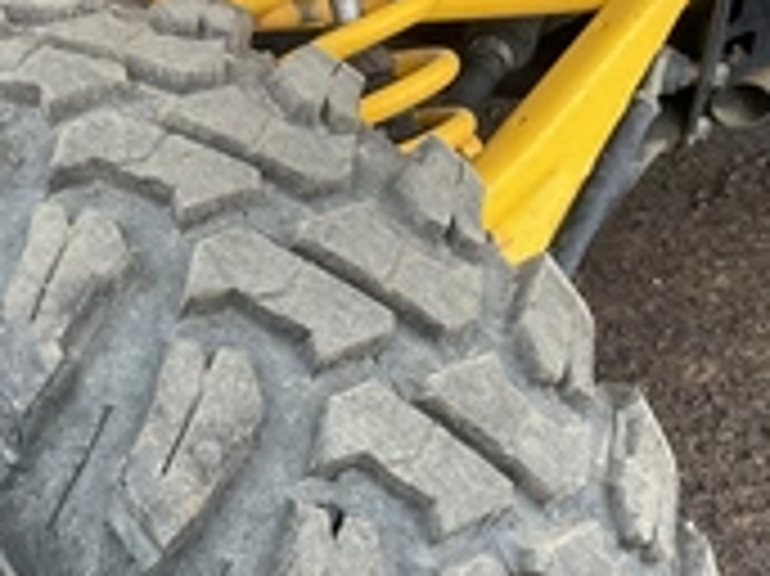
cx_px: 284
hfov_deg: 28.5
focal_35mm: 68
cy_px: 436
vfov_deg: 21.4
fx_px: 1512
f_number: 1.8
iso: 20
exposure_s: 1/122
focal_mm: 3
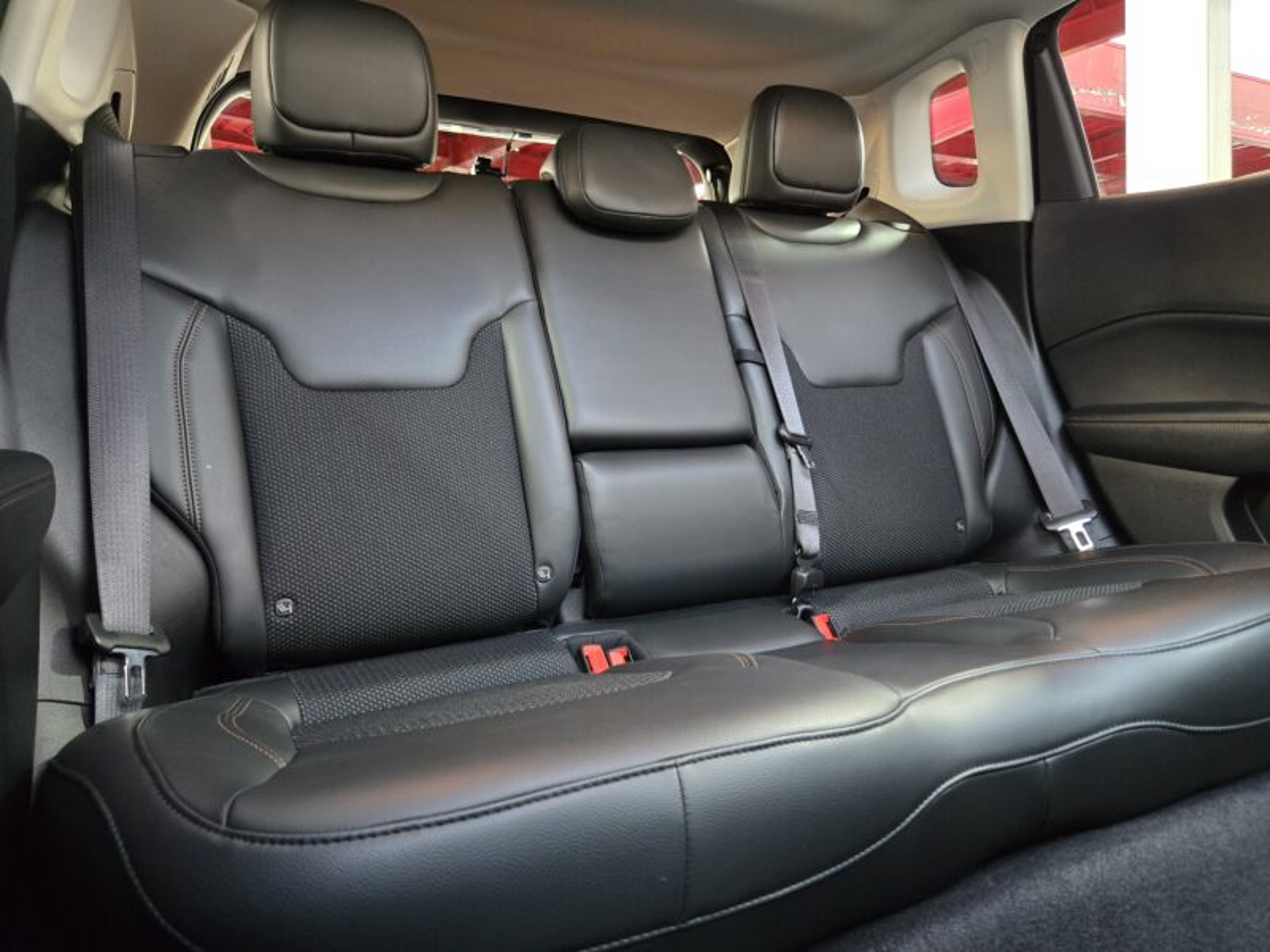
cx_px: 635
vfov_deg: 58.9
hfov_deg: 73.9
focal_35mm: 23
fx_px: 844
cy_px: 476
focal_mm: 5.4
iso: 1000
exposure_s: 1/60
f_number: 1.8
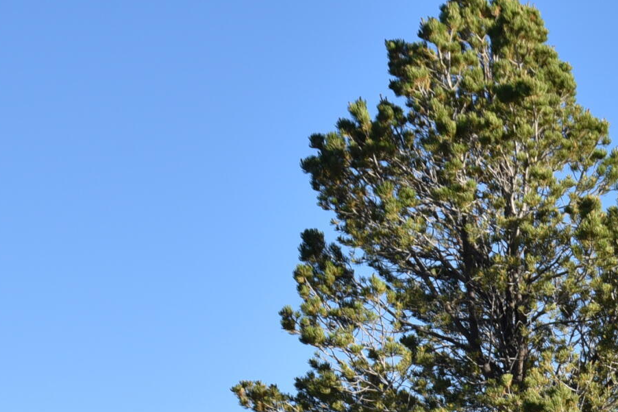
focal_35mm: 193
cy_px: 677
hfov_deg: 10.3
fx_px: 3312
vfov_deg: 7.0
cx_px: 930
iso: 200
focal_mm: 58
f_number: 8
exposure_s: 1/250
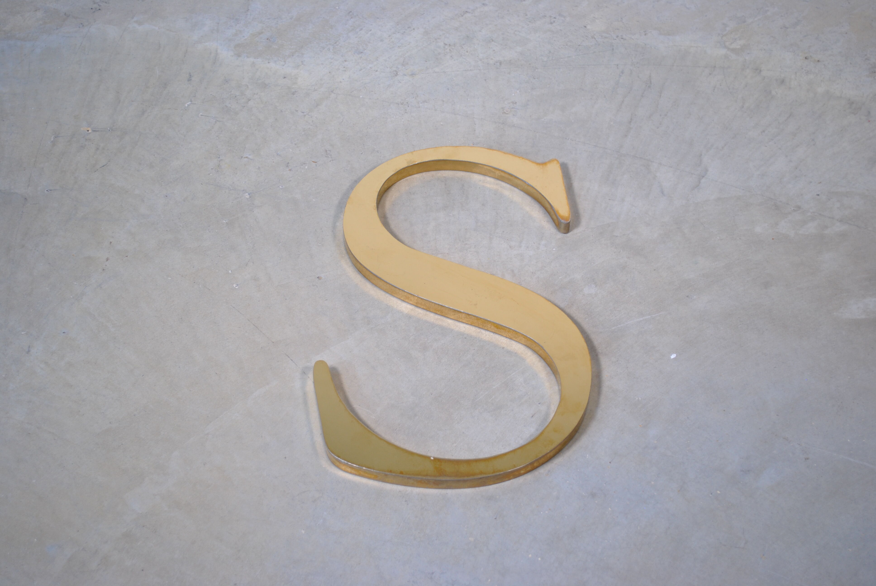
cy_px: 293
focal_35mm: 51
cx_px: 438
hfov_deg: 38.8
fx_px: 1242
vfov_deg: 26.6
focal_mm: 34
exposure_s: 1/50
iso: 200
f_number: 5
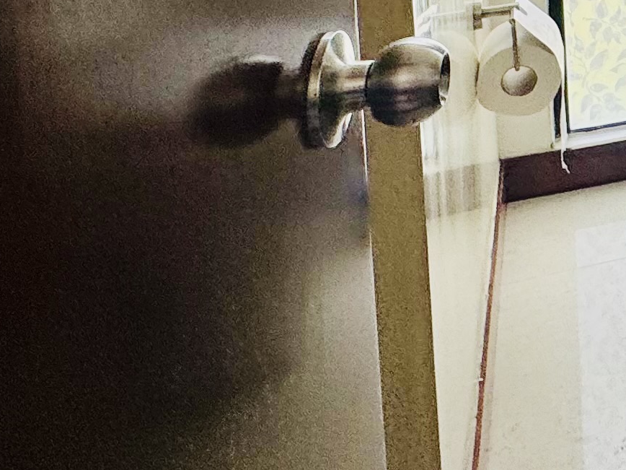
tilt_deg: -4.4
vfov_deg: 18.1
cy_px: -370
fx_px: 1175
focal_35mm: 65
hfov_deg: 22.8
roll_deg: +0.0
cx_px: 994
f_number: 2.2
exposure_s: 1/327
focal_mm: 2.22
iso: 40
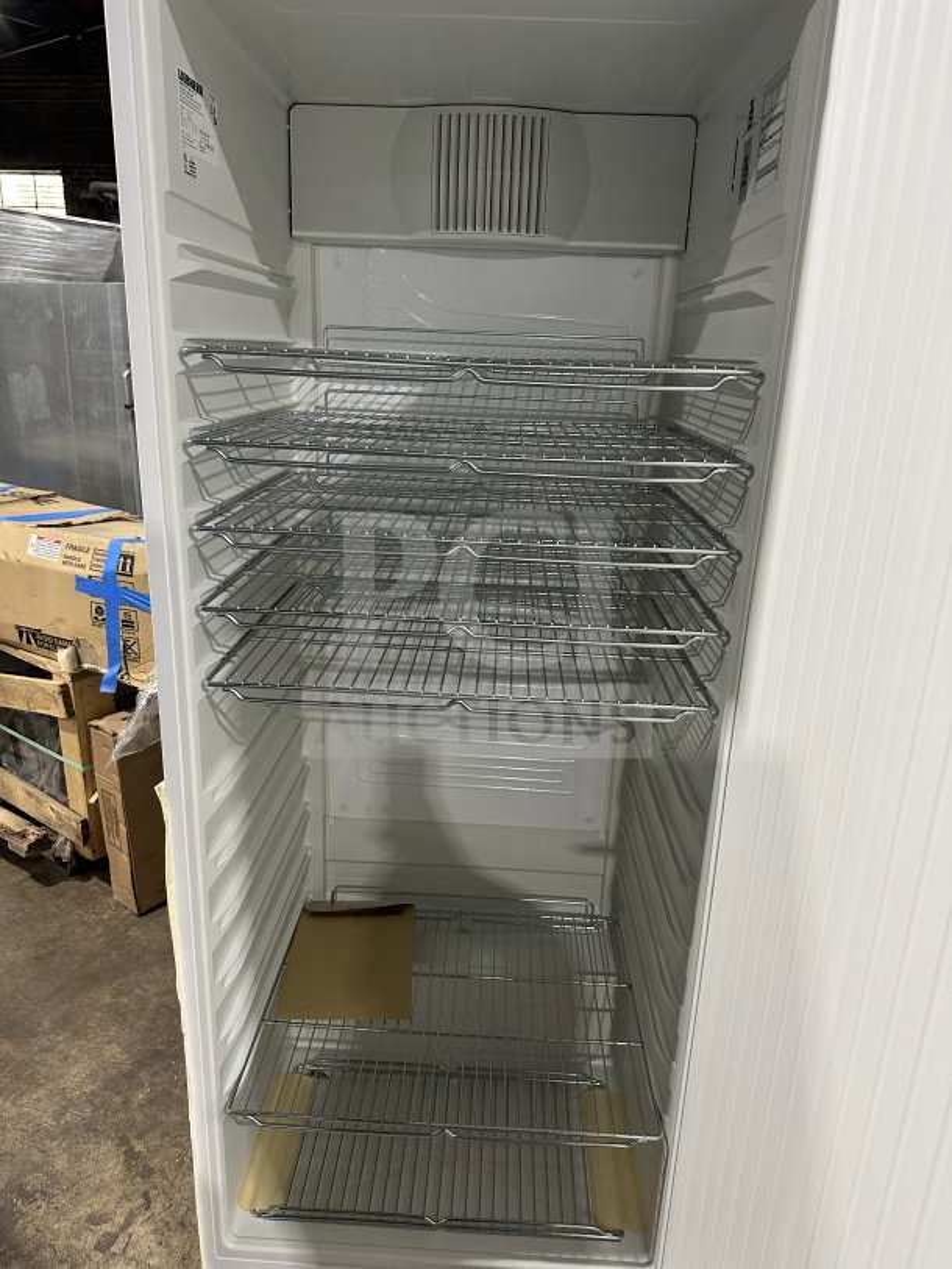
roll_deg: -4.4
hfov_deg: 56.8
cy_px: 634
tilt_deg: -16.7
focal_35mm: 24
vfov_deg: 71.6
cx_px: 476
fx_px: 880
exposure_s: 1/70
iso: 250
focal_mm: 6.86
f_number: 1.78
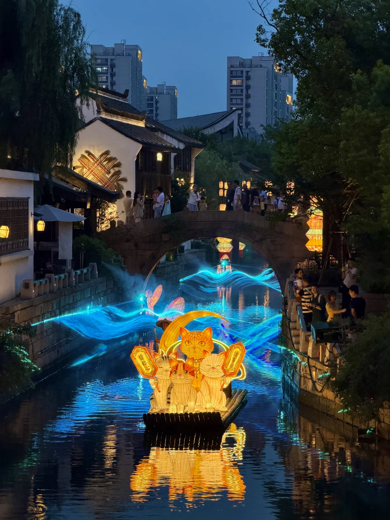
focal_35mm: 100
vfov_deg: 19.6
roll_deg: -0.3
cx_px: 195
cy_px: 260
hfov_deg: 14.8
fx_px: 1502
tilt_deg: -2.6
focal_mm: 16.89
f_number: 2.8
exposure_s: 1/64
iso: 250
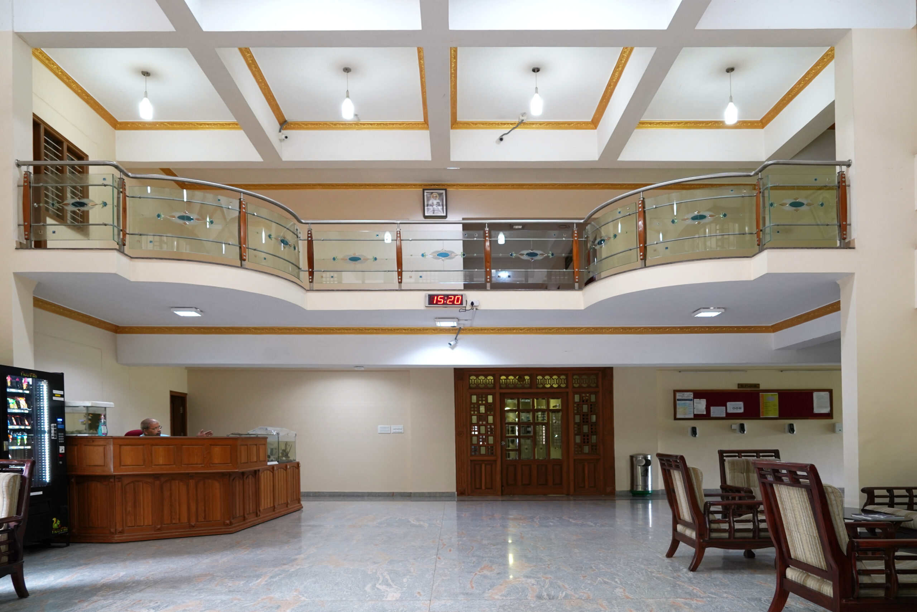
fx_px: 611
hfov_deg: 73.7
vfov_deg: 53.1
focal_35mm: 24
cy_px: 306
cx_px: 458
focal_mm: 24
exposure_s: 1/30
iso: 1000
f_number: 5.6
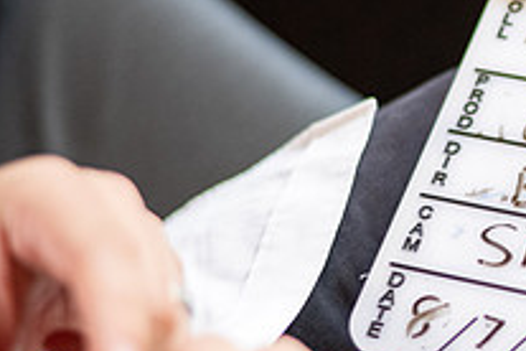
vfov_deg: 9.8
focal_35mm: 140
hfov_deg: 14.2
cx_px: 630
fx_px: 2045
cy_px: 103
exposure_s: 1/160
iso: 2500
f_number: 1.8
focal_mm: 50
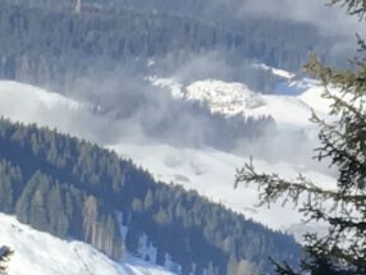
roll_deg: -2.2
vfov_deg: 3.6
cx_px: -482
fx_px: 4317
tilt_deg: -10.3
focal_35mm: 408
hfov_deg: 4.7
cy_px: 284
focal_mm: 6.6
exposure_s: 1/643
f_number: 2.8
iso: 20
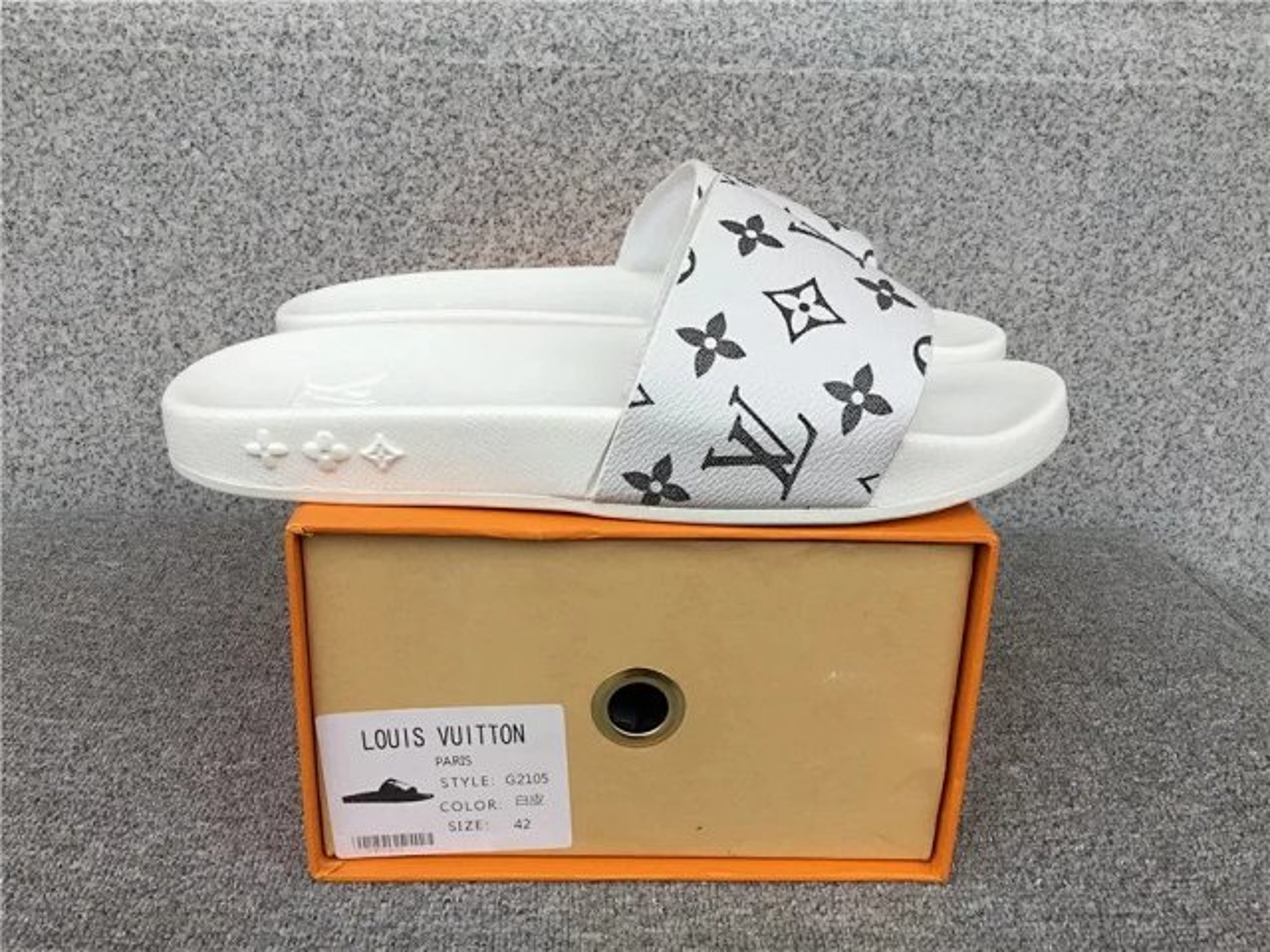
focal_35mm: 31
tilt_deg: -19.7
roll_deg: -1.5
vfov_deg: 45.4
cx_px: 635
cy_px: 476
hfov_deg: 58.4
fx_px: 1137
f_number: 2.4
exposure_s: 1/197
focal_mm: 3.3
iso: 25
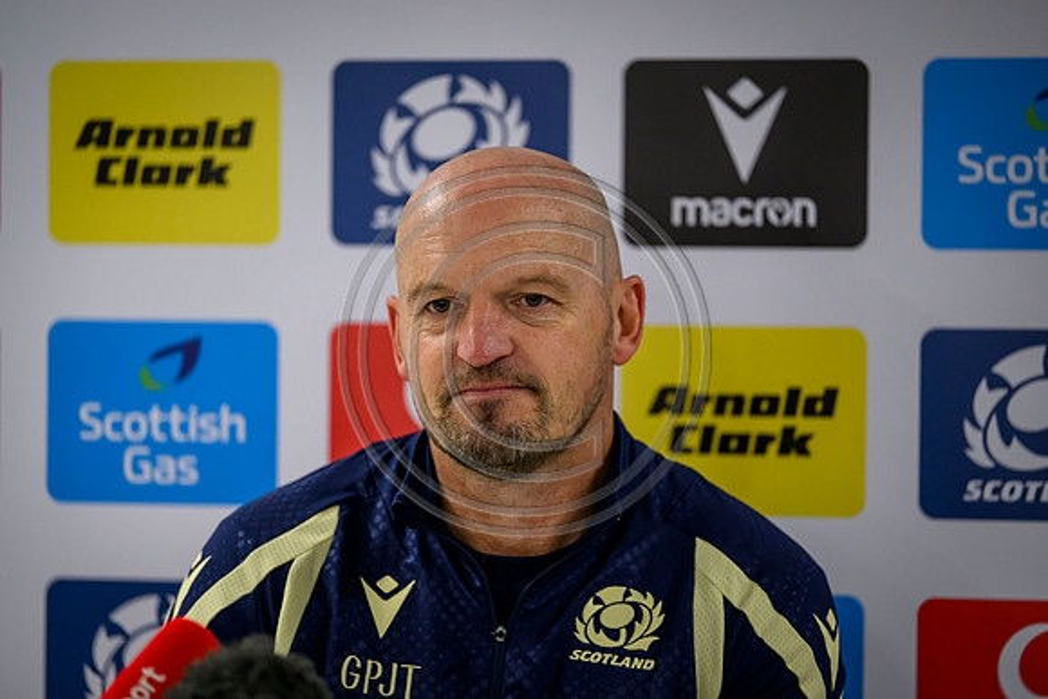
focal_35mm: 200
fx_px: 5823
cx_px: 524
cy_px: 350
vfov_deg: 6.9
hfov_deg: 10.3
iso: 5000
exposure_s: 1/400
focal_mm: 200
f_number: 2.8
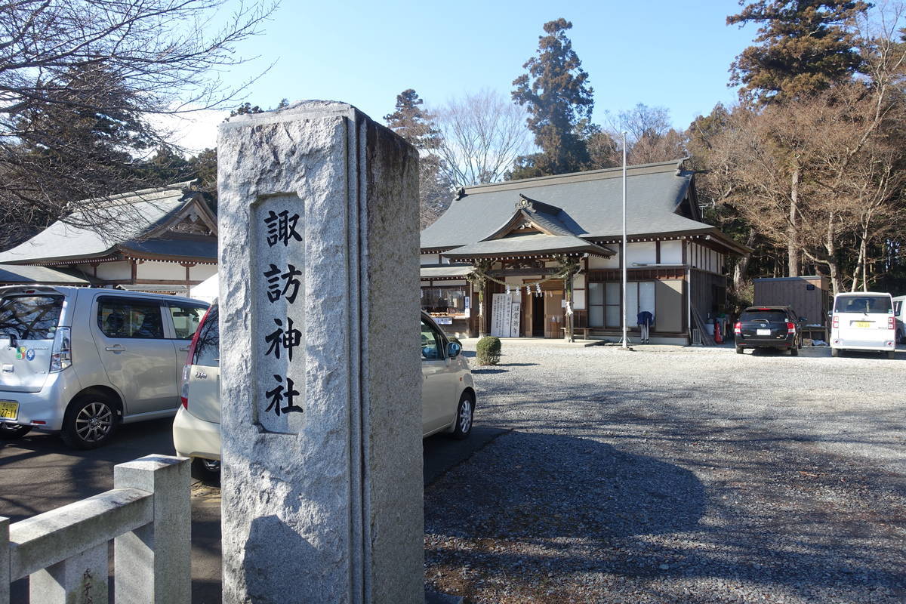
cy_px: 302
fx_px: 604
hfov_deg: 73.7
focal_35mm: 24
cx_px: 453
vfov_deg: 53.1
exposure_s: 1/400
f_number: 3.5
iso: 125
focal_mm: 8.8
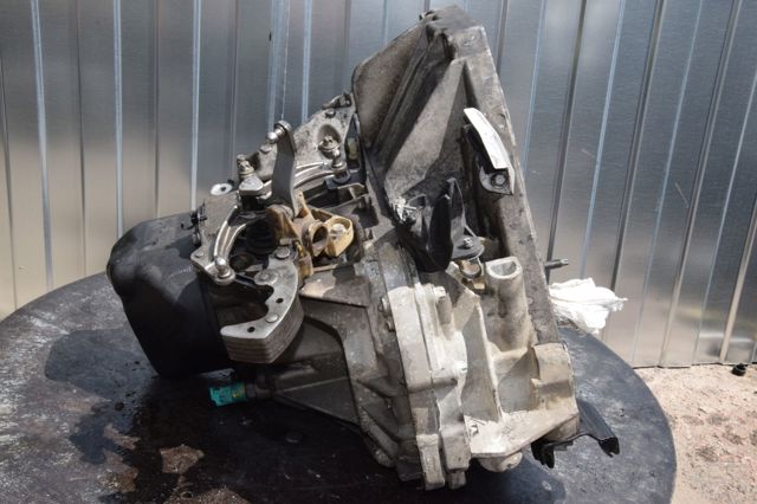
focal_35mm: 45
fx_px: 946
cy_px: 252
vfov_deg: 29.8
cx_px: 378
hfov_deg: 43.6
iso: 800
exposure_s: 1/200
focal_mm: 30
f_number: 22
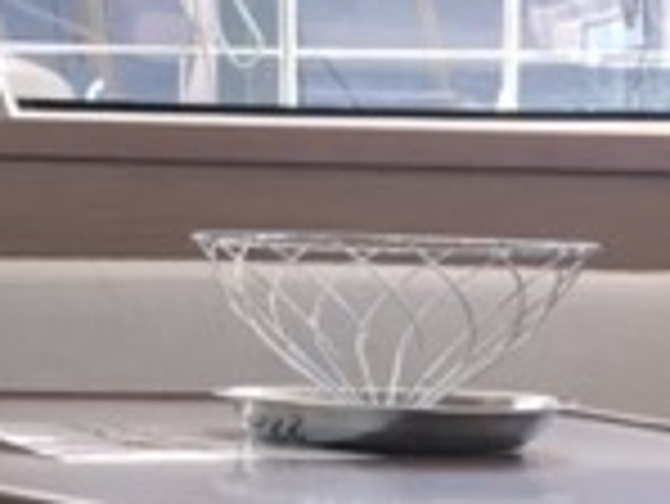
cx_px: 342
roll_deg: -0.9
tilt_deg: -10.1
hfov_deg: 13.2
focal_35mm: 150
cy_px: 932
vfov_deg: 9.4
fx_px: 2906
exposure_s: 1/104
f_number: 1.8
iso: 20
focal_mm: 3.99
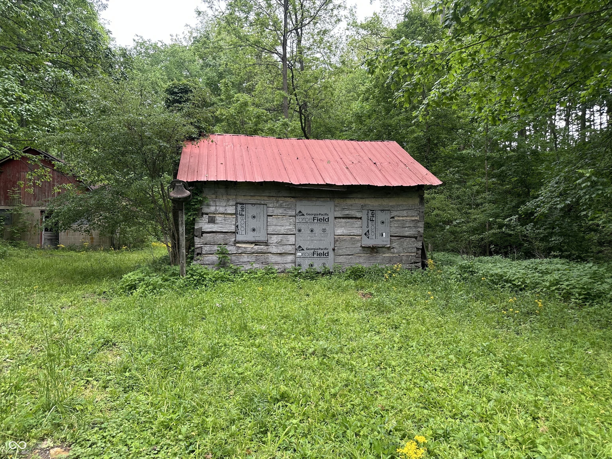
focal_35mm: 24
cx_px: 306
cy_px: 230
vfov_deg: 56.8
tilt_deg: +2.2
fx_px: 424
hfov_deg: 71.6
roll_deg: +0.2
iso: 80
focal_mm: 6.86
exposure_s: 1/271
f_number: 1.78
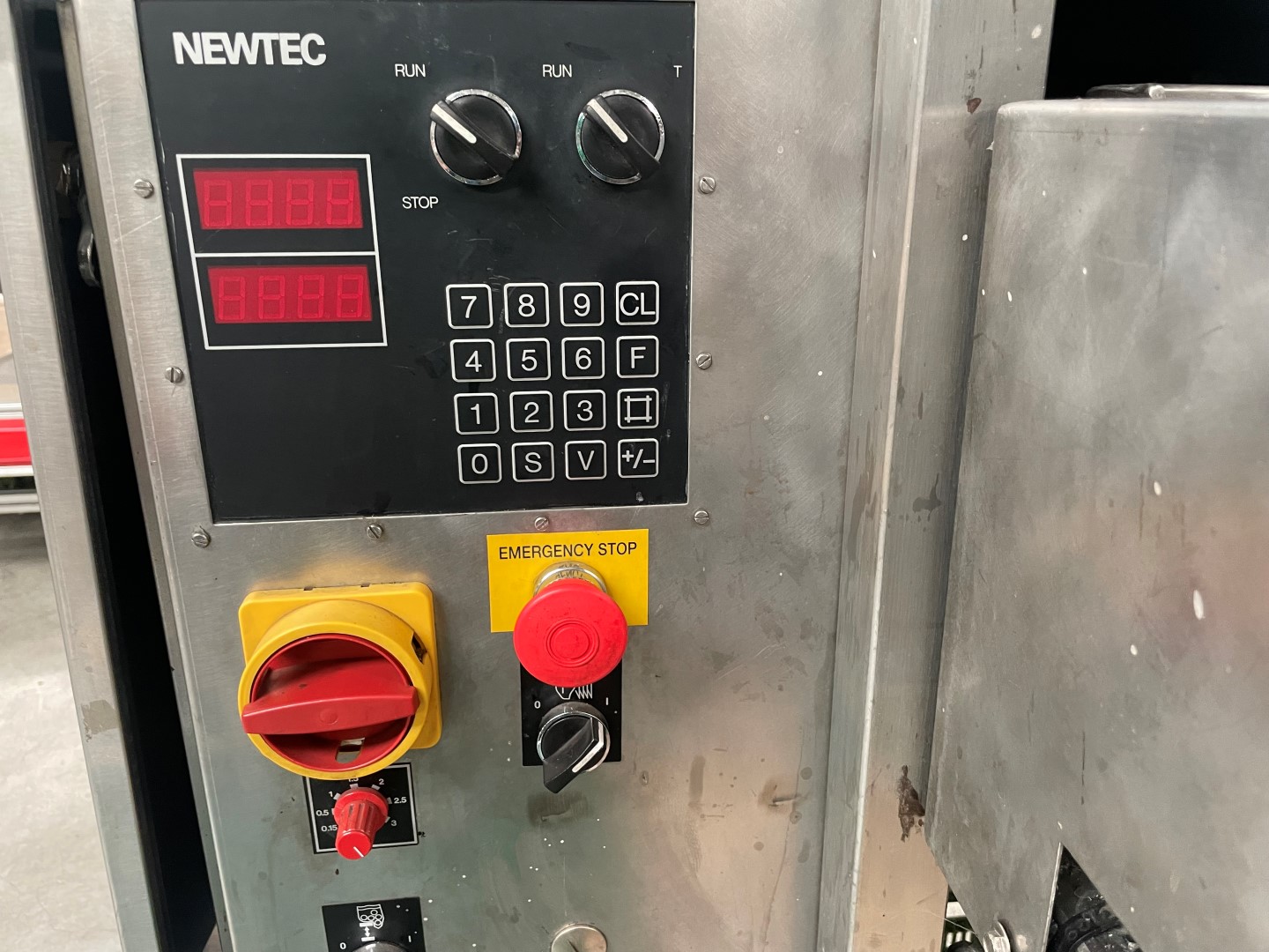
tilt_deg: -19.8
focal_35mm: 26
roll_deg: +0.1
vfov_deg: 53.1
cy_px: 476
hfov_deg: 67.3
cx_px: 634
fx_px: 953
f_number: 1.6
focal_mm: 4.2
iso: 200
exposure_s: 1/60
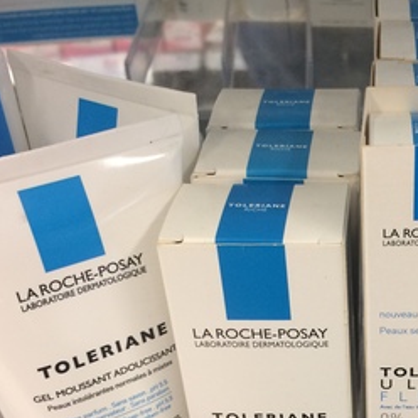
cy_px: 330
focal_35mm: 62
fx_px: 847
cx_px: 366
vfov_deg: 27.2
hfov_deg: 26.9
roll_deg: +3.9
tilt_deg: -36.3
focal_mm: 4.15
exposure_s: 1/33
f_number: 2.2
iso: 50
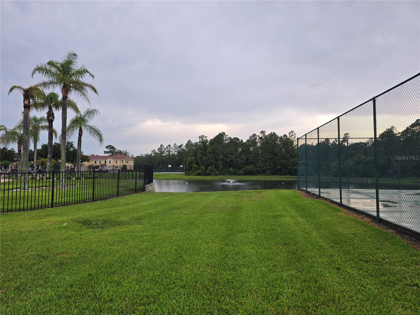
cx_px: 210
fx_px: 279
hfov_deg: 73.9
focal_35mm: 23
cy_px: 158
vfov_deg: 58.9
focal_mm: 6.3
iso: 32
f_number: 1.7
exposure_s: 1/180
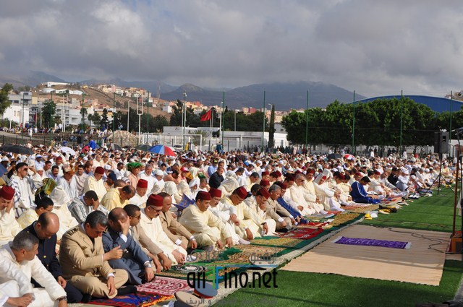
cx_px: 232
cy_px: 154
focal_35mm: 48
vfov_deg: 28.0
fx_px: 617
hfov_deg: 41.2
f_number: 11
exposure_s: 1/500
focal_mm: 32
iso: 200
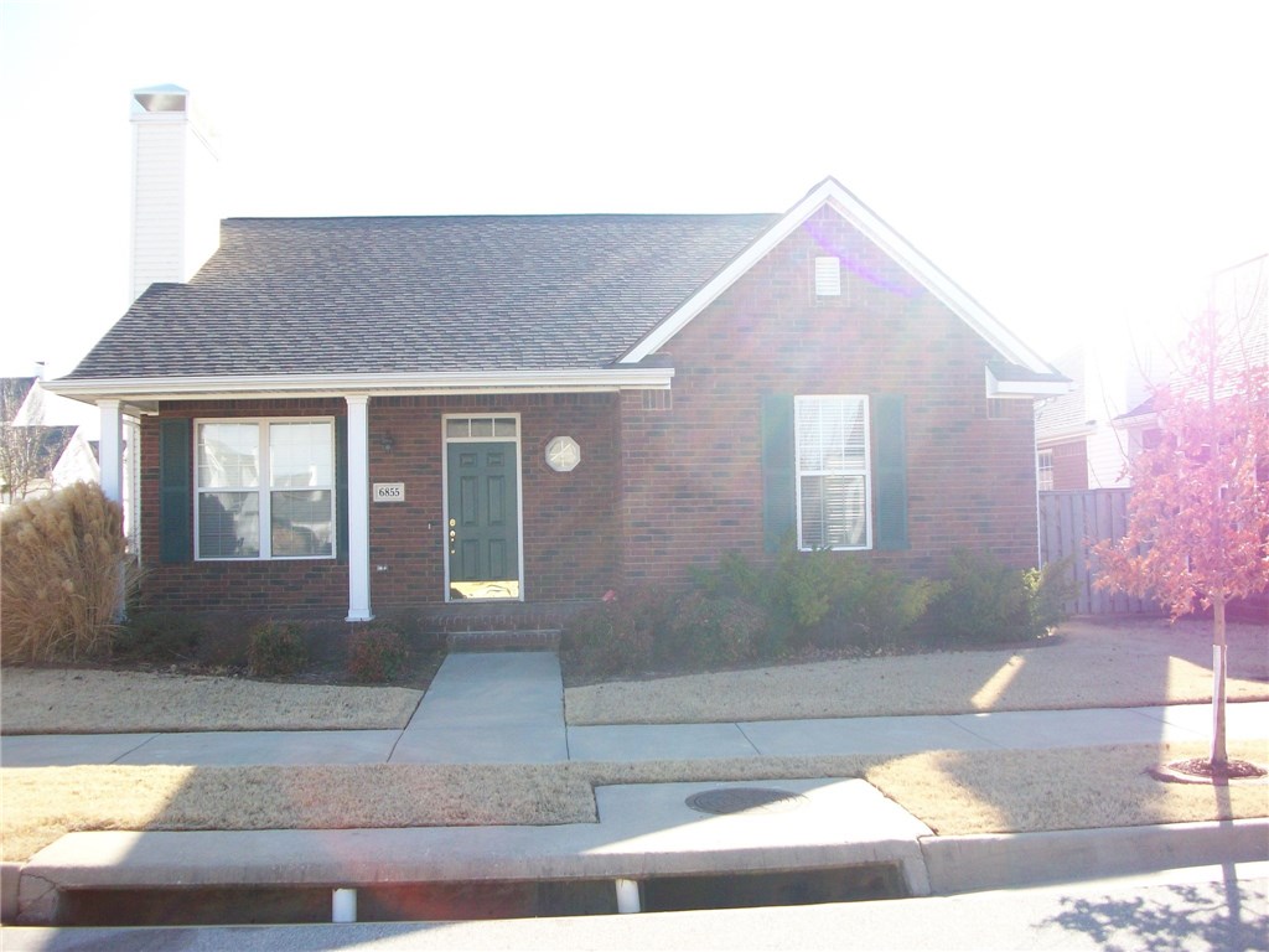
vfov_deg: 41.8
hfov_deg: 54.0
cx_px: 634
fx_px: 1246
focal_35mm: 34
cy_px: 476
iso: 80
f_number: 2.8
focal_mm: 5.7
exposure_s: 1/344
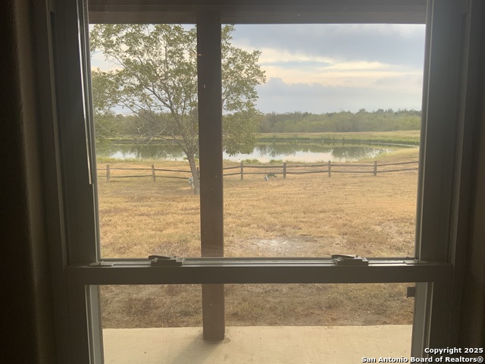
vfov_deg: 48.2
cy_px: 182
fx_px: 406
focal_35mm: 29
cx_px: 242
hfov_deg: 61.7
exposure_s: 1/491
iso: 16
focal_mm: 3
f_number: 1.8
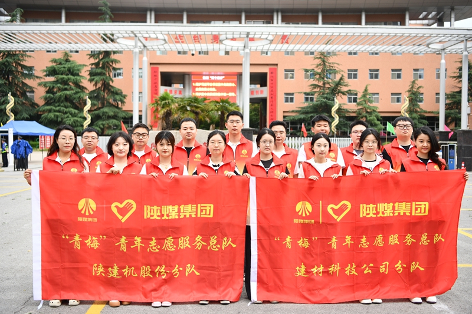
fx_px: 524
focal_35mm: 40
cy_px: 157
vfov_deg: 33.4
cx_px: 236
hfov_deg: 48.5
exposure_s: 1/800
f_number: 3.2
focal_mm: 40
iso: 640
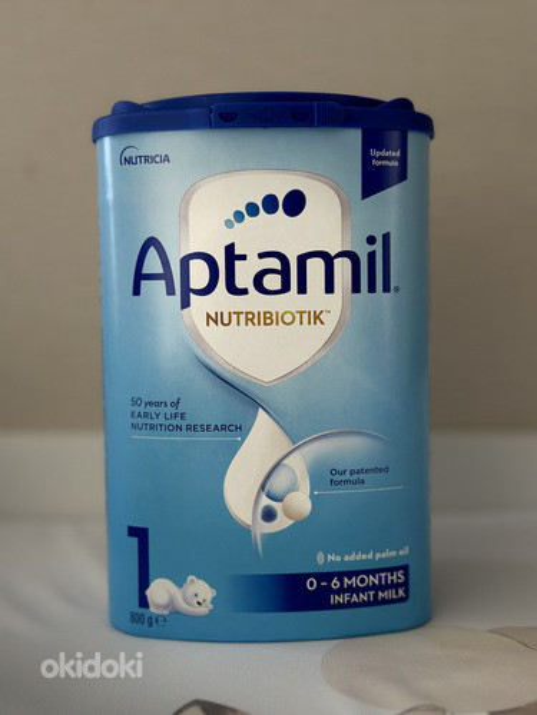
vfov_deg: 39.7
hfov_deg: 30.3
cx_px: 268
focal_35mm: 48
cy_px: 358
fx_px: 993
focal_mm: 6.86
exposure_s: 1/60
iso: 200
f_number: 1.78
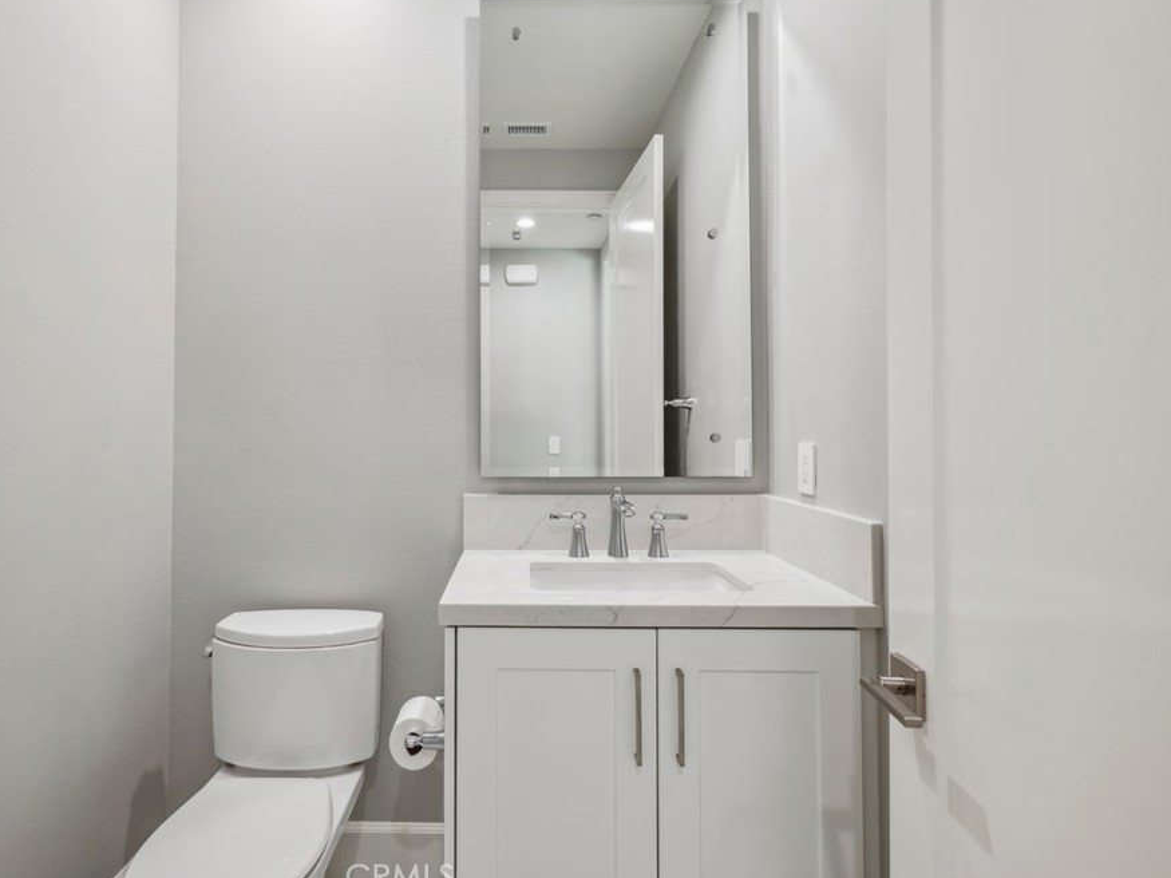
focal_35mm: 18
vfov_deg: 71.6
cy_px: 439
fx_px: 609
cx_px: 509
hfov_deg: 87.3
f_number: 8
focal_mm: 16
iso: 200
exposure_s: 1/8
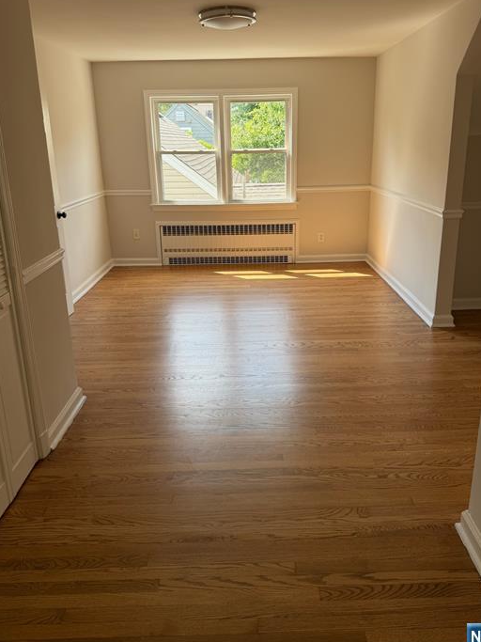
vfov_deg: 65.2
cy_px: 289
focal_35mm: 27
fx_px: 500
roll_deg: +1.0
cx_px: 253
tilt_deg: -15.4
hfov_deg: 51.3
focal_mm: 6.76
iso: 80
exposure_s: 1/239
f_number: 1.78
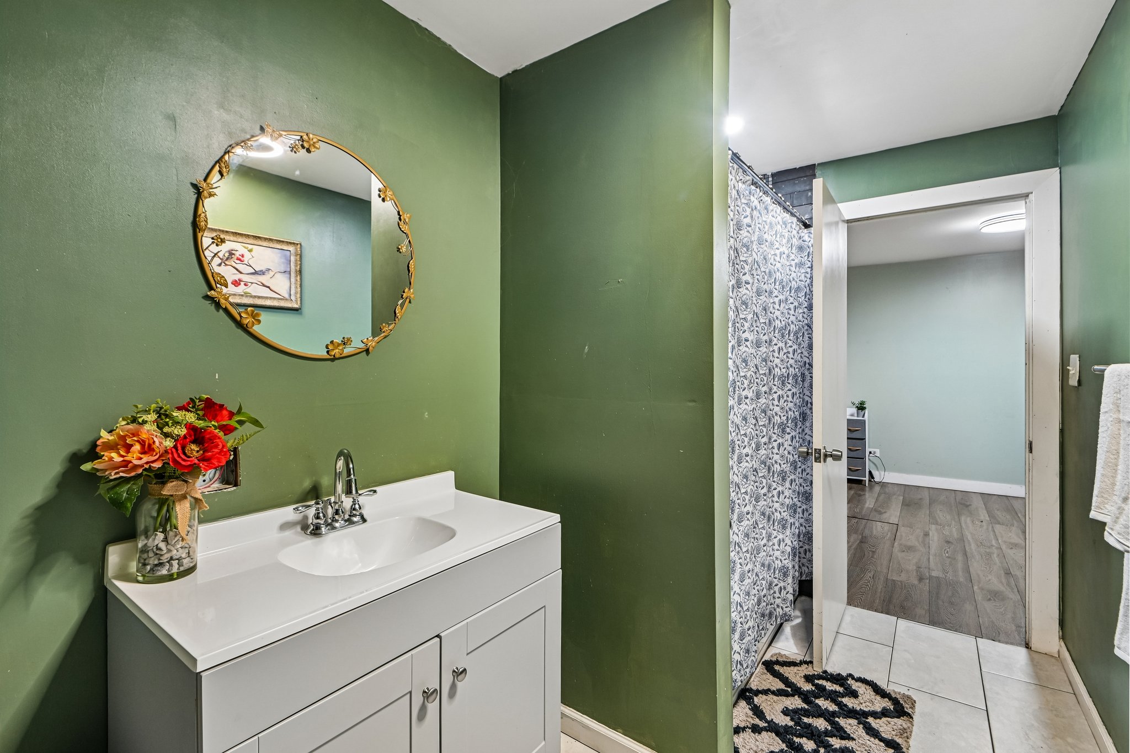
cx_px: 565
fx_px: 502
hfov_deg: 96.7
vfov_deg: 73.7
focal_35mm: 16
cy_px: 376
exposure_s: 1/1.25
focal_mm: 16
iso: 400
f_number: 13
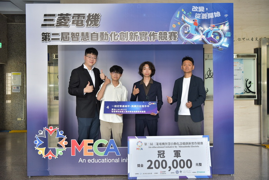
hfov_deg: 55.8
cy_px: 90
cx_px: 134
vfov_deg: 38.9
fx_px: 254
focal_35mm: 34
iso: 400
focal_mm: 34
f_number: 4.5
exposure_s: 1/160
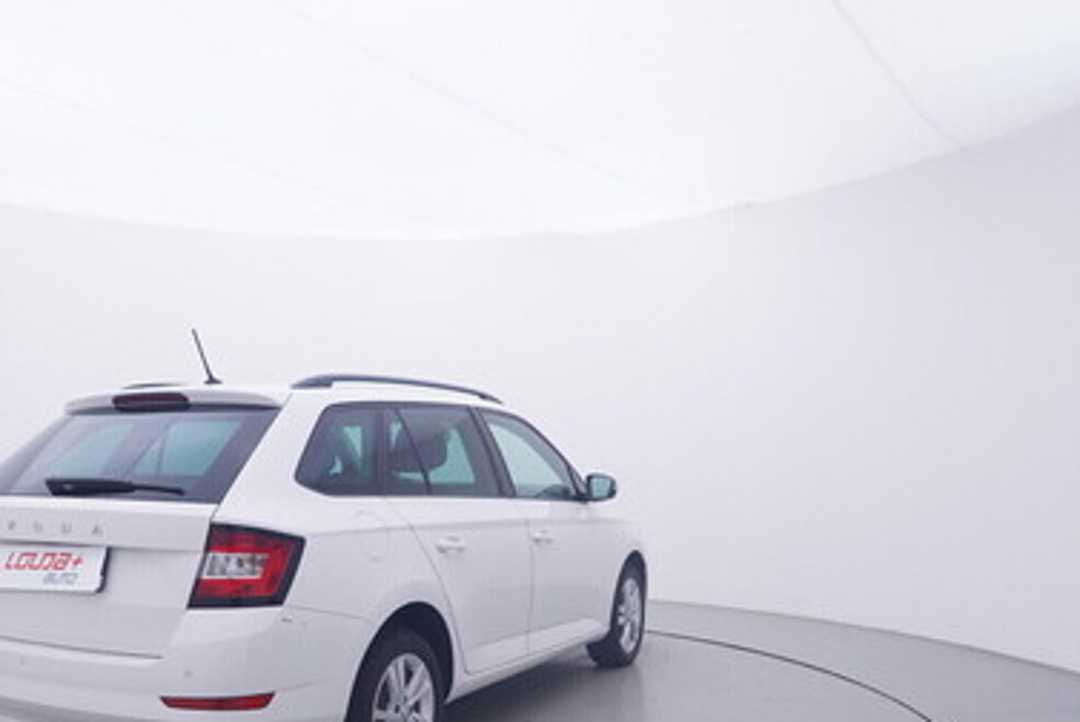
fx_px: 983
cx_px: 394
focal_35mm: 33
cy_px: 506
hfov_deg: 56.8
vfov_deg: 39.6
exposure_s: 1/80
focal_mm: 15
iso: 200
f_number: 5
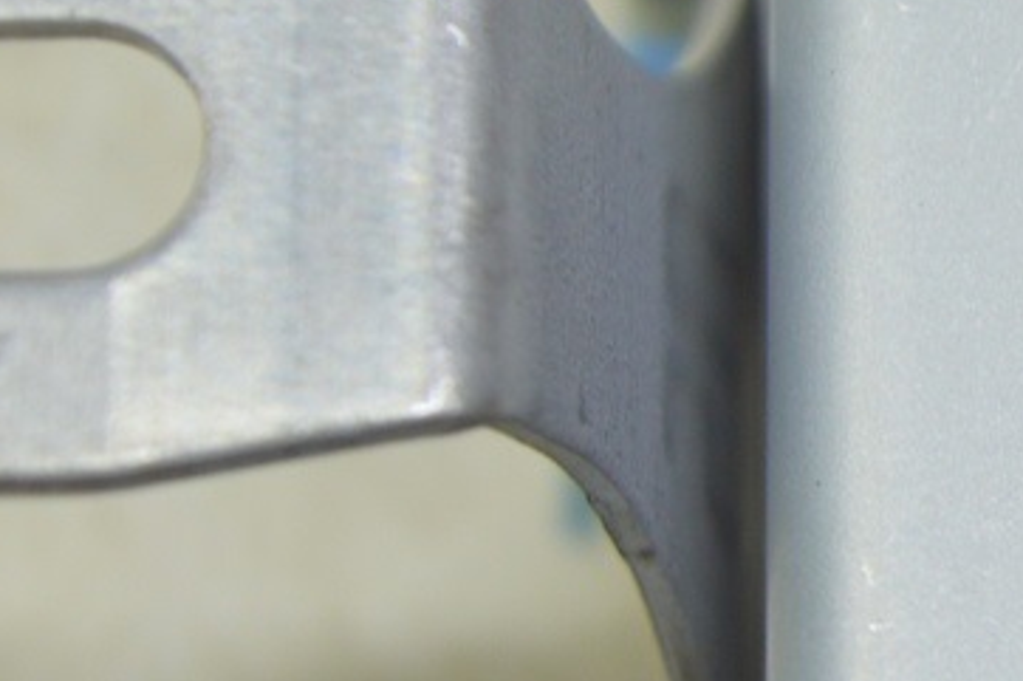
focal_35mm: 233
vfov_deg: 5.9
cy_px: 468
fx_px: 6630
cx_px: 1438
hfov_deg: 8.7
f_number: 5.6
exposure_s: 1/20
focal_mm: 55
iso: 400
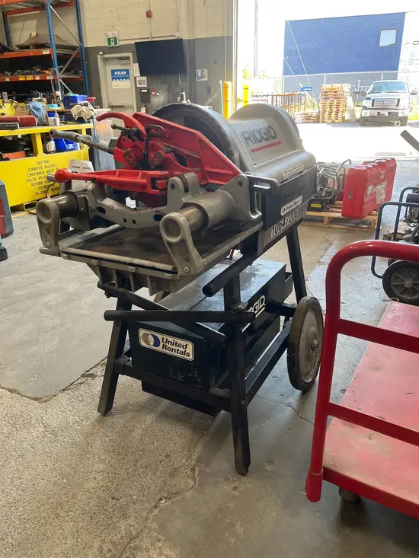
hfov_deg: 53.1
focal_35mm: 26
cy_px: 279
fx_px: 419
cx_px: 210
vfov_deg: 67.3
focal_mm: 5.1
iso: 125
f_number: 1.6
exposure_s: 1/121
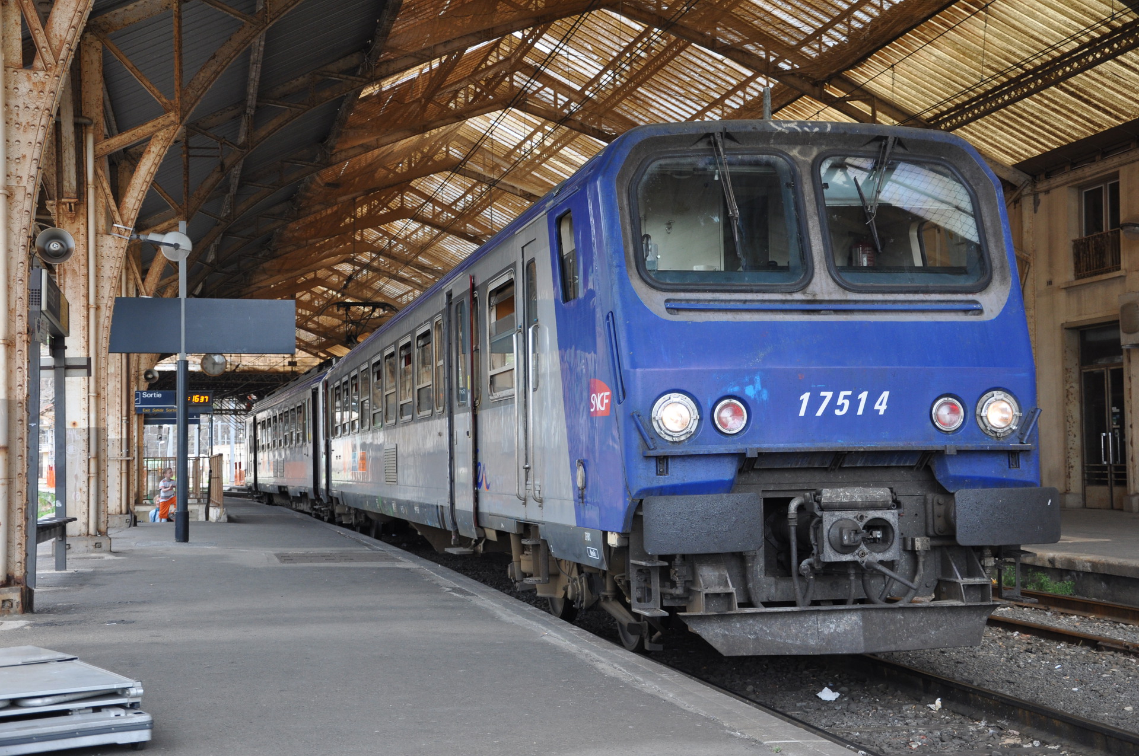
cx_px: 570
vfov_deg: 26.4
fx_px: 1612
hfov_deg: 38.9
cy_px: 378
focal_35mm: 51
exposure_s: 1/60
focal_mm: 34
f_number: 4.2
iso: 400
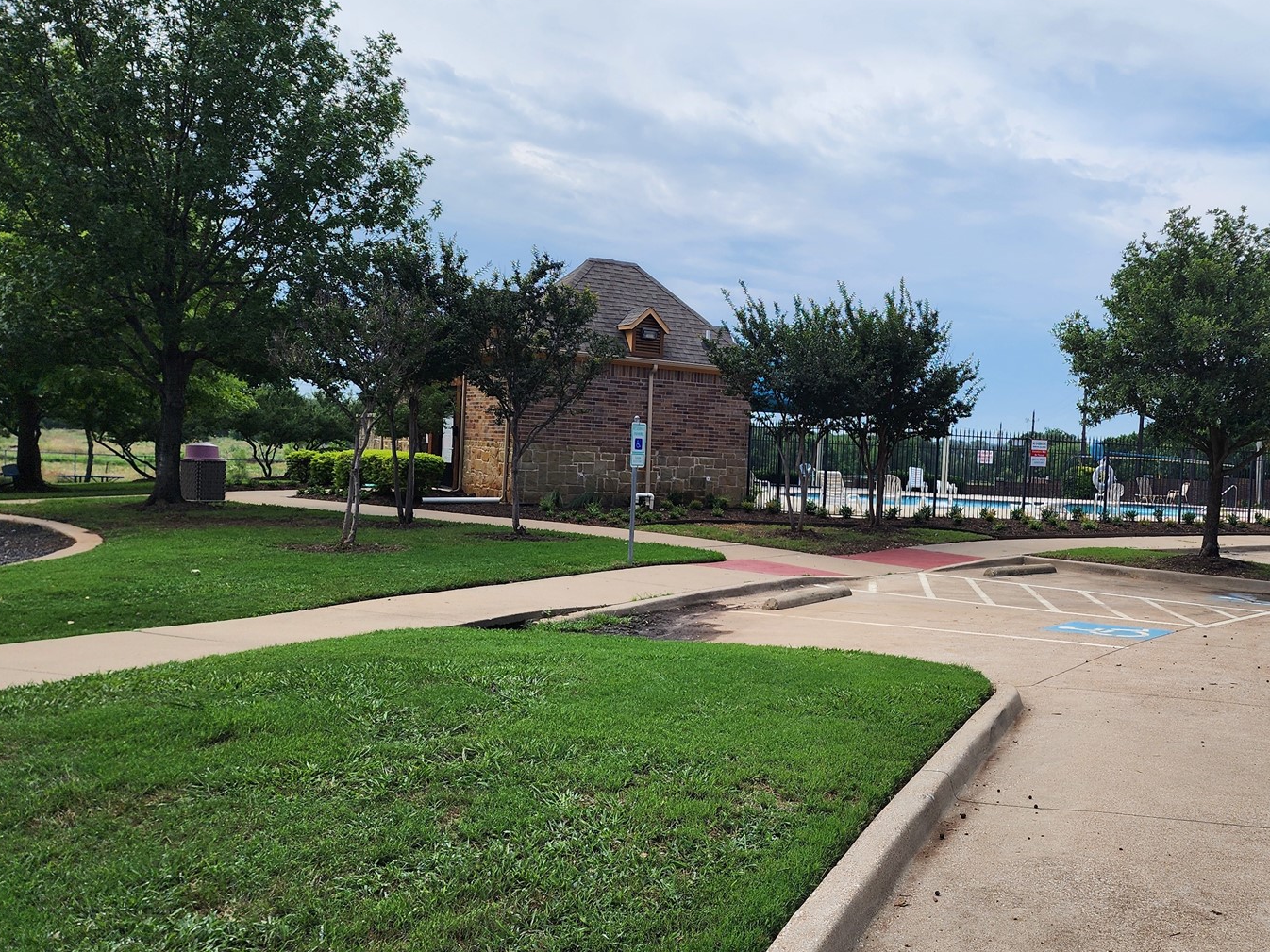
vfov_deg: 40.7
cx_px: 909
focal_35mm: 35
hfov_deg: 51.0
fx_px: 1284
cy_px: 454
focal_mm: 6.4
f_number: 1.8
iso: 12
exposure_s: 1/1387
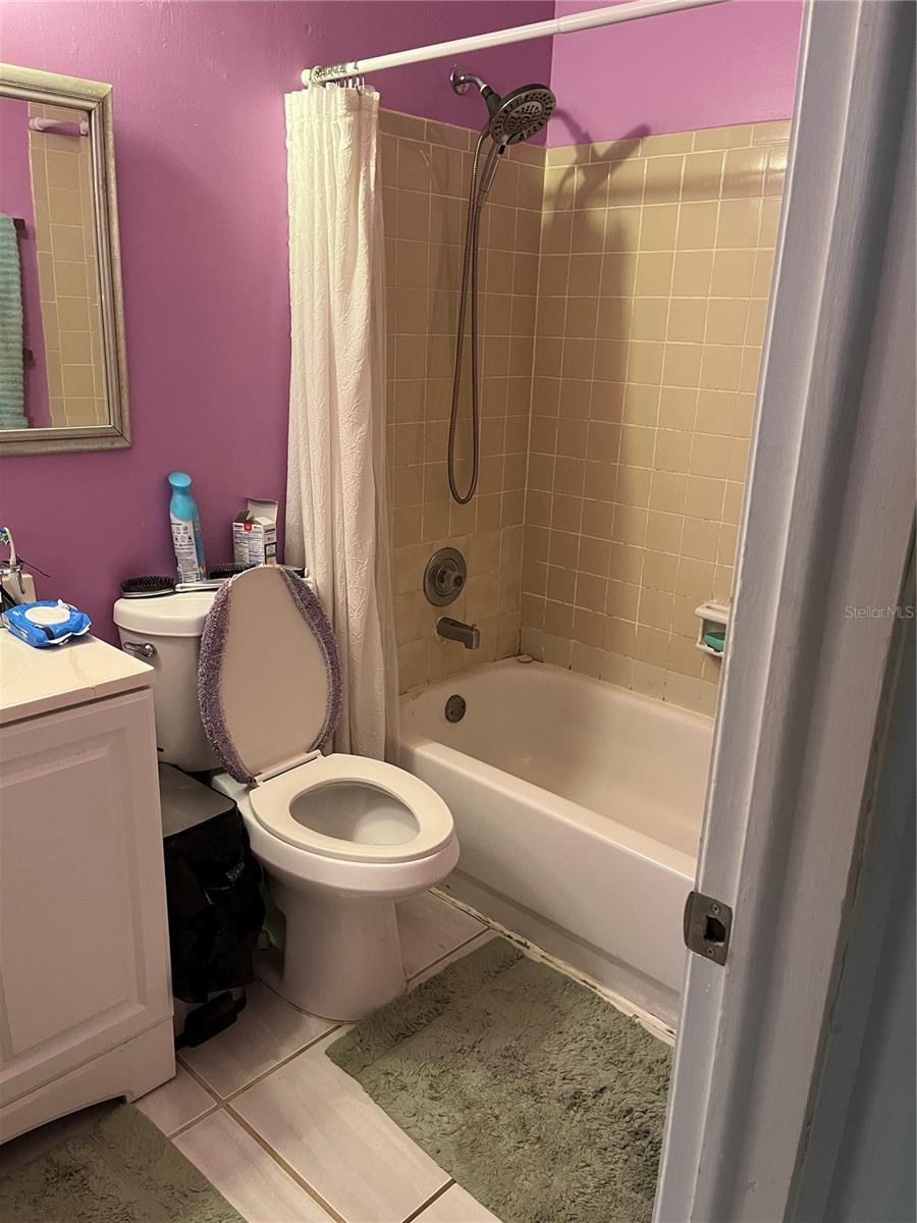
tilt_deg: -17.4
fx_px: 918
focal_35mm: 26
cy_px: 612
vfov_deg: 67.3
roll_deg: -1.0
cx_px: 458
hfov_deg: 53.1
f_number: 1.6
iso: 250
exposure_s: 1/60
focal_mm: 5.1
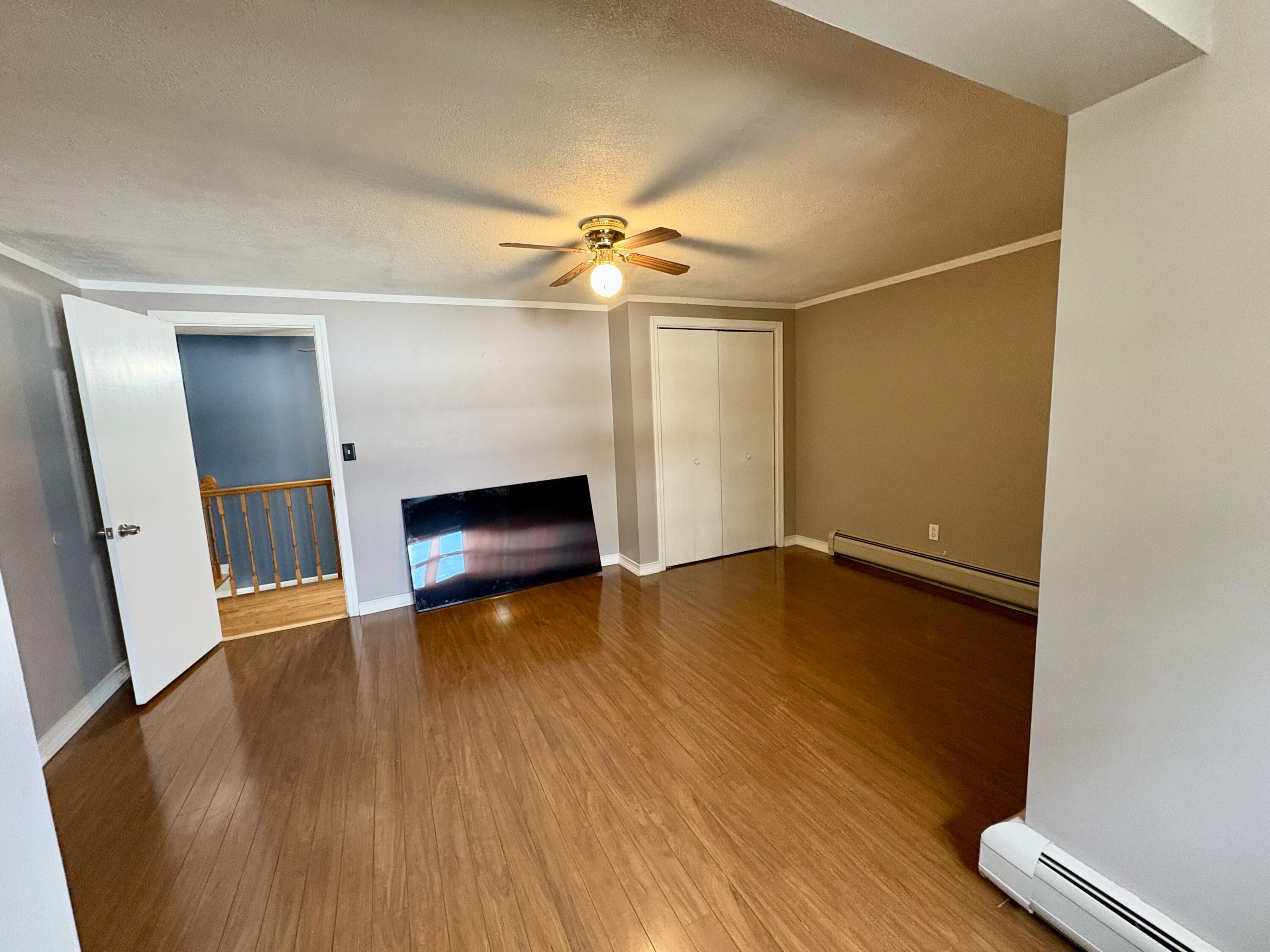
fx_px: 514
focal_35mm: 14
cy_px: 476
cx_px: 635
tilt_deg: -7.3
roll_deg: +3.3
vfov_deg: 85.7
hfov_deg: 102.1
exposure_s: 1/60
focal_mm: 2.22
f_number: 2.2
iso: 500
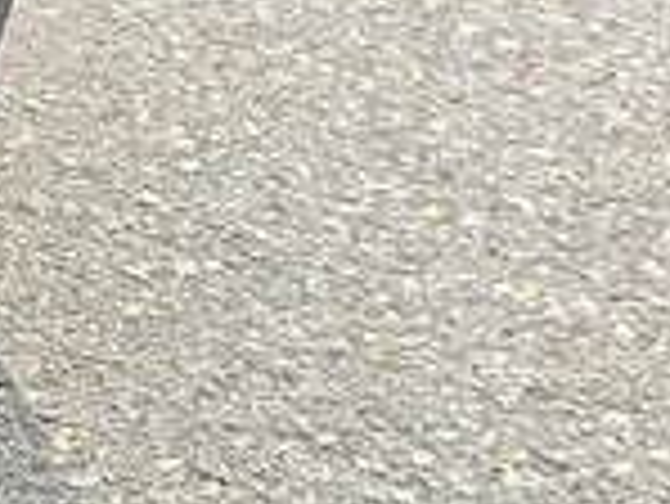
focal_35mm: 137
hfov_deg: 12.8
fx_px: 2654
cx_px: -625
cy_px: -198
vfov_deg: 10.5
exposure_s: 1/699
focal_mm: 4.94
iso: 50
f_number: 1.59
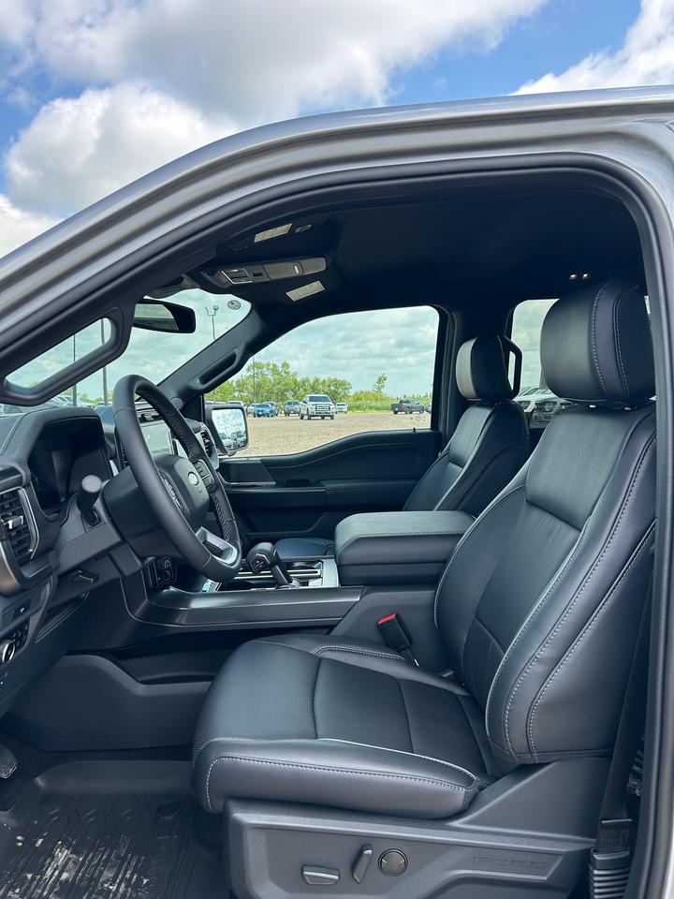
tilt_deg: -5.0
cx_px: 337
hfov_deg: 53.1
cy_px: 450
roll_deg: +0.7
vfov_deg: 67.3
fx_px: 675
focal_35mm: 26
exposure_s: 1/1068
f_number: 1.5
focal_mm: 5.7
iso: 50
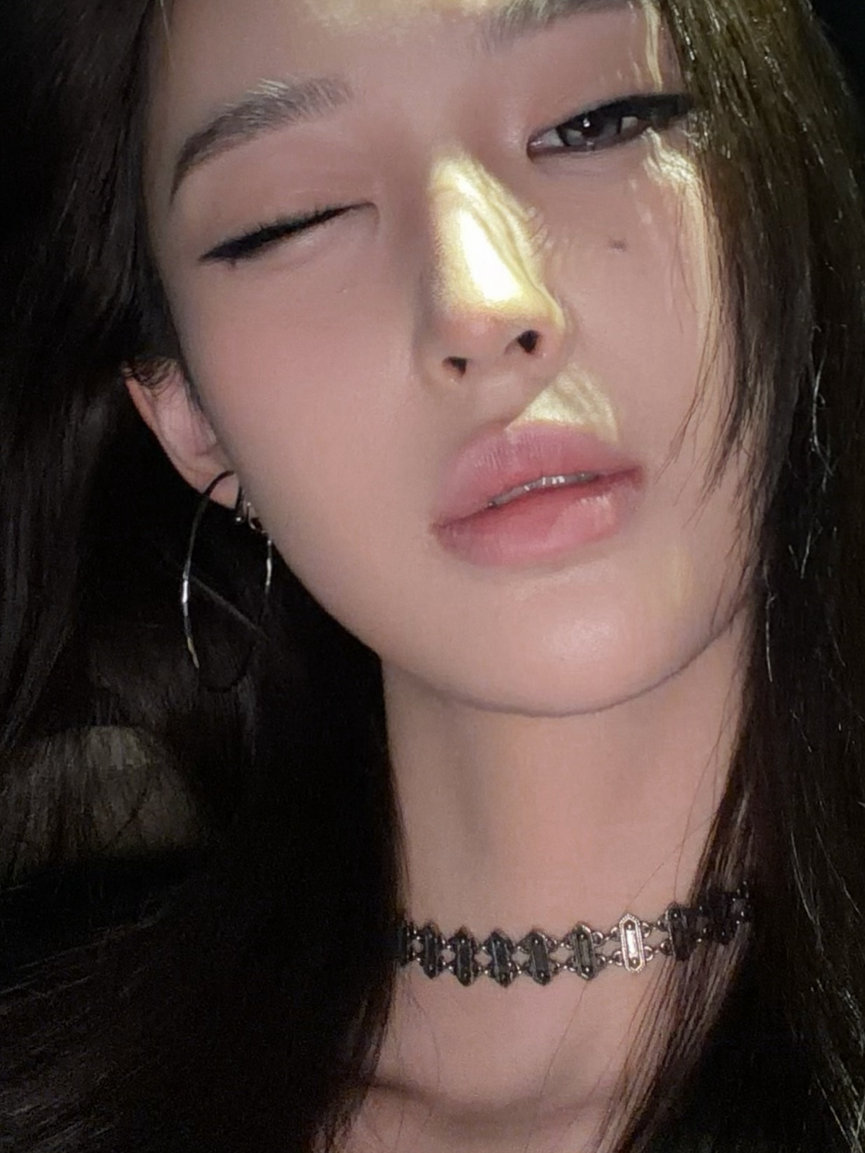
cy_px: 316
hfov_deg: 29.7
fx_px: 1633
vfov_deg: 38.1
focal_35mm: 49
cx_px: 431
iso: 125
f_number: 1.5
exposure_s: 1/60
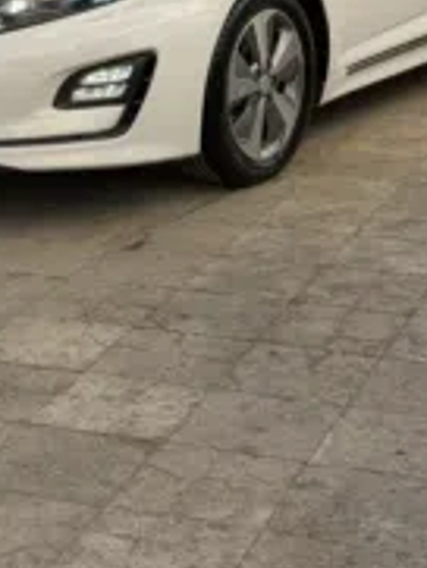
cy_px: 75
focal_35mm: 106
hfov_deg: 14.0
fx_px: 1741
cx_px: 188
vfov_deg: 18.3
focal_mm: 6.76
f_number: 1.78
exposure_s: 1/2762
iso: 64
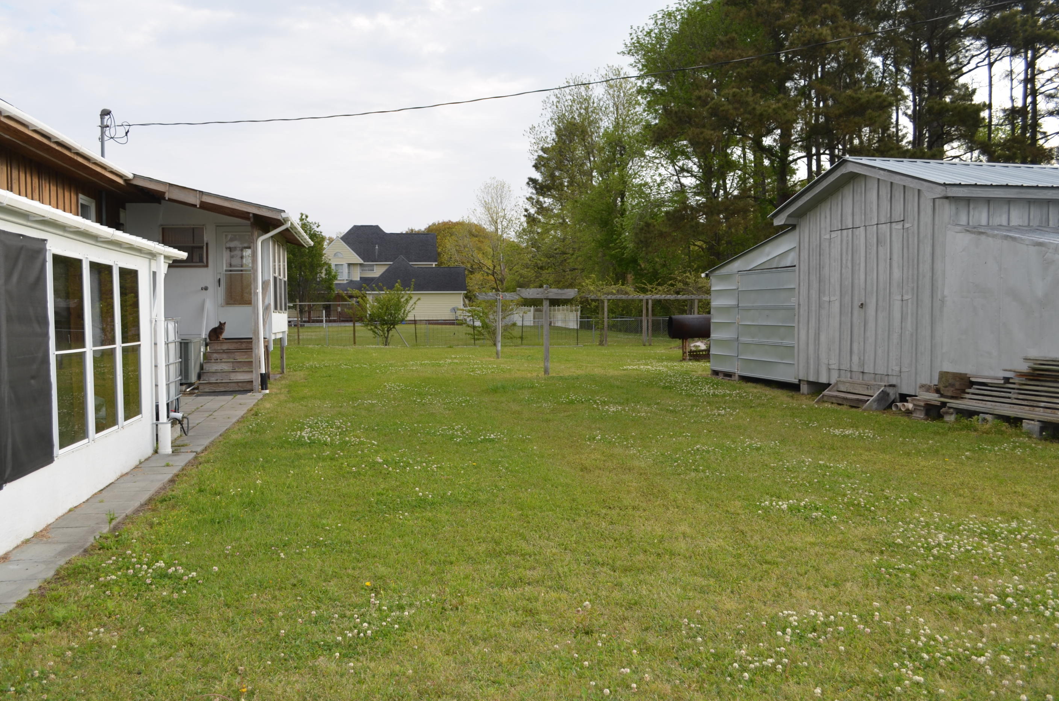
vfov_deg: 40.9
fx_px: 939
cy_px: 344
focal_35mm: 32
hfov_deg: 58.8
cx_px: 510
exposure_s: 1/200
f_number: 5.6
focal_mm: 20
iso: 100
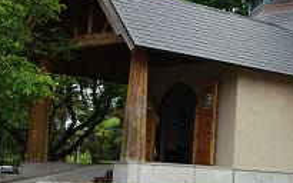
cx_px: 329
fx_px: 867
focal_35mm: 109
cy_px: 41
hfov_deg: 18.4
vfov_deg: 12.0
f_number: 5
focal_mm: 23
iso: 1600
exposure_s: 1/2500
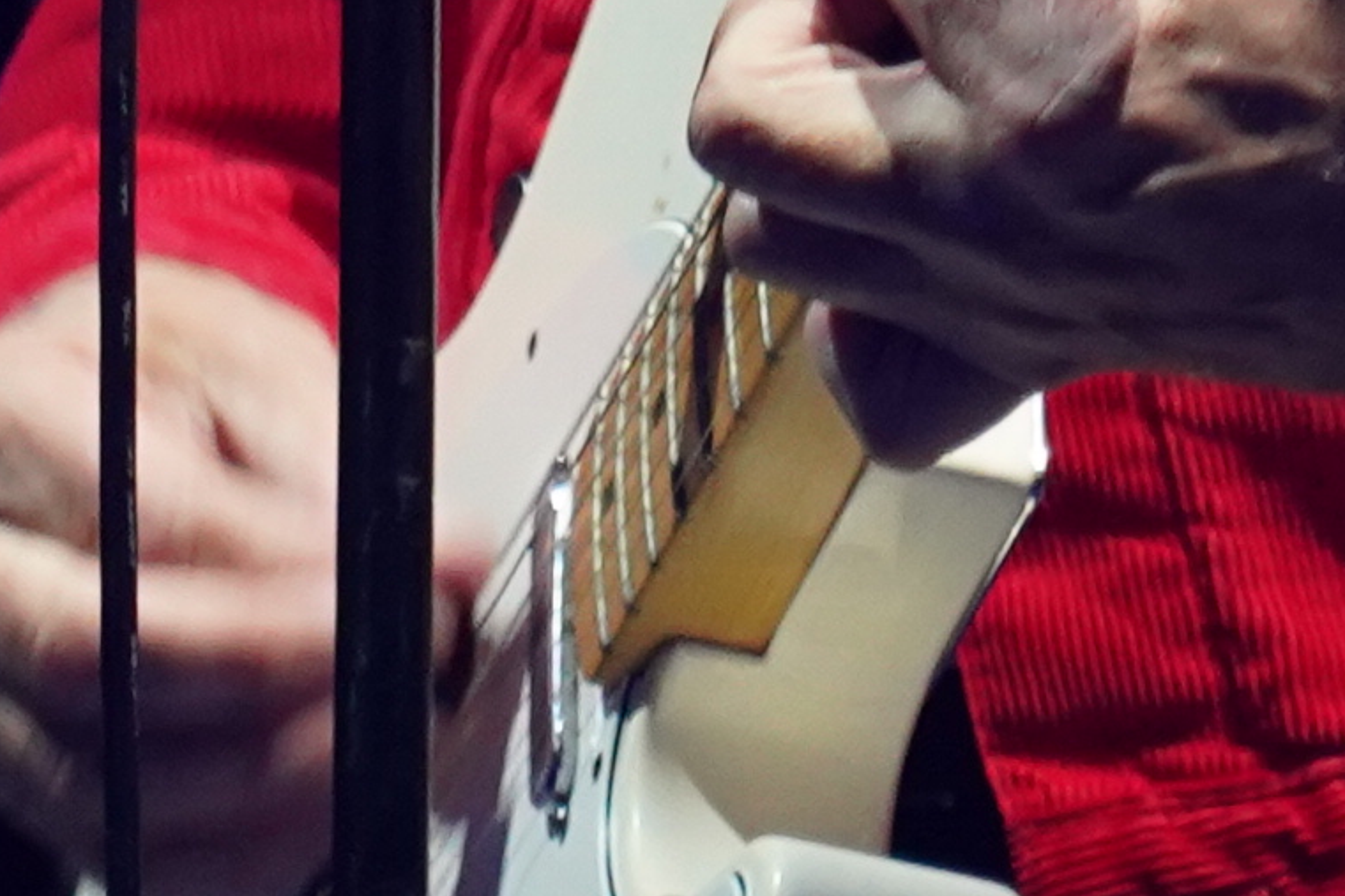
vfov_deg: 1.6
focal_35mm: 828
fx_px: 30926
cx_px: 999
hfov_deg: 2.5
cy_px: -1988
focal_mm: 105
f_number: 4
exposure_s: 1/160
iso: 2500
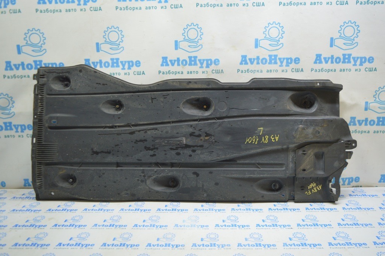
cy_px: 128
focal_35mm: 30
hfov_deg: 62.0
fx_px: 321
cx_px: 192
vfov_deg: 43.5
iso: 400
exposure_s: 1/40
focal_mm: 20
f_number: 3.8
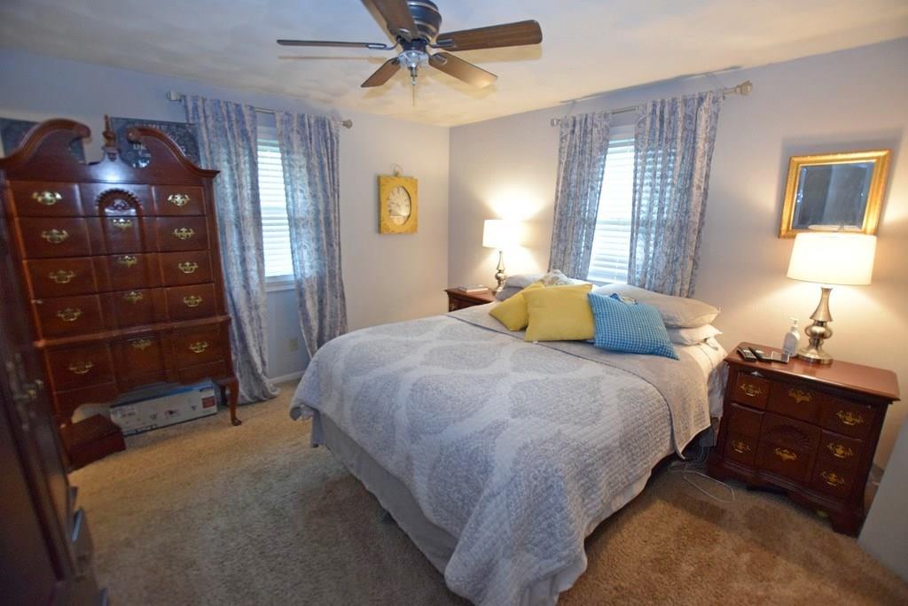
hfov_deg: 100.4
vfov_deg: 77.4
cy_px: 303
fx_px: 379
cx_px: 454
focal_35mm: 15
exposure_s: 1/60
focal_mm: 10
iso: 2200
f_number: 3.5
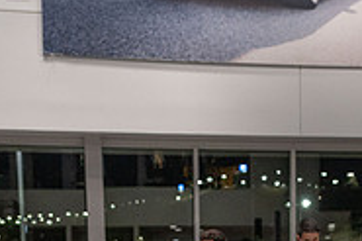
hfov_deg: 23.4
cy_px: 376
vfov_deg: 14.6
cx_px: 276
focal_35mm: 86
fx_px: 864
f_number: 4.2
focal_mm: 27.5
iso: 4000
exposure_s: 1/200
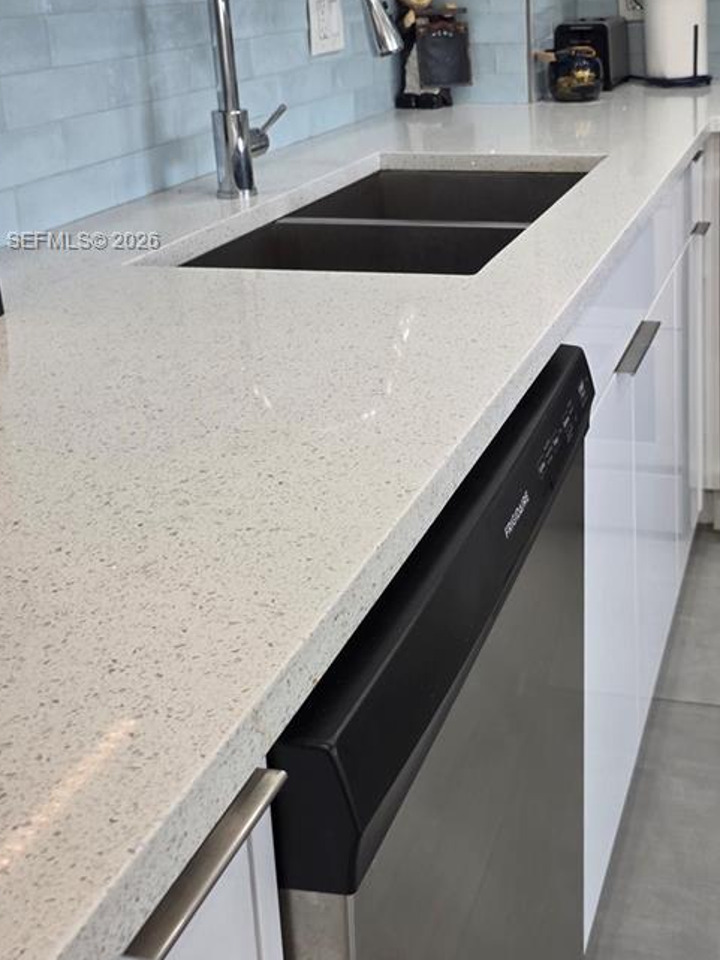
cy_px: 242
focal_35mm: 43
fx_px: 1193
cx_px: 555
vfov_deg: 42.5
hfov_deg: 32.8
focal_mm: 6.25
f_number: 1.7
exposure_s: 1/120
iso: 100
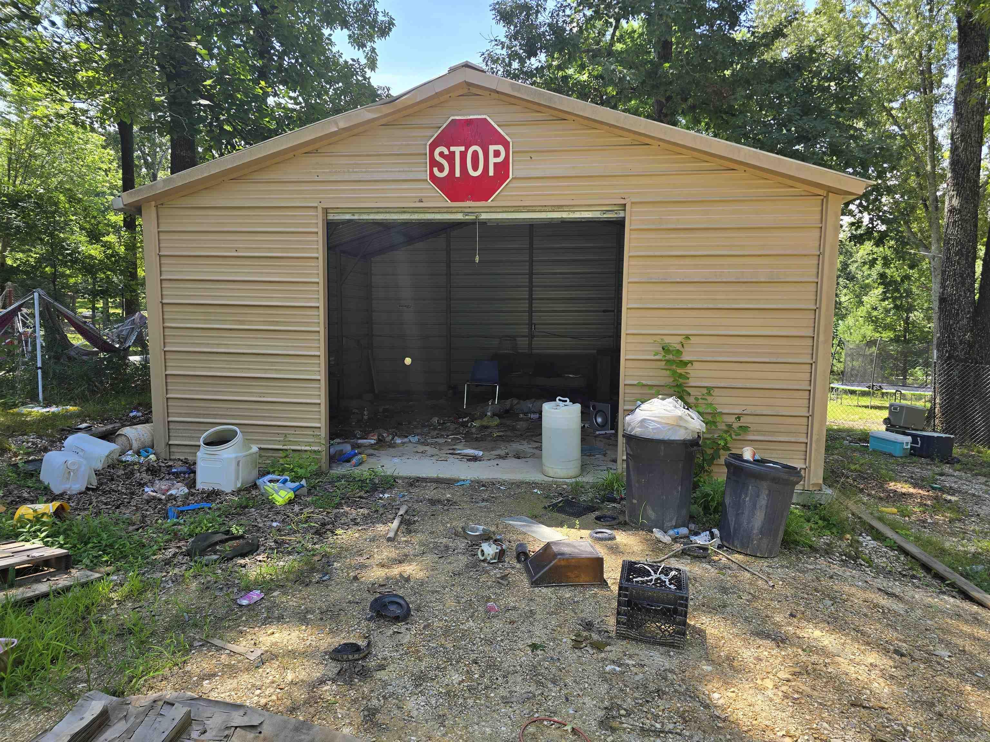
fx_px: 658
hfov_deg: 73.9
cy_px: 371
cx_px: 495
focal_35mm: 23
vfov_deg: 58.9
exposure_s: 1/244
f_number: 1.7
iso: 12
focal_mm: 6.3
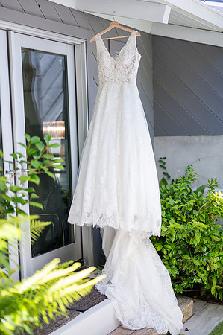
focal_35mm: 50
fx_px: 466
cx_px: 112
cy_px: 168
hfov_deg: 26.9
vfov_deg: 39.6
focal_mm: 50
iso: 250
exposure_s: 1/3200
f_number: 1.2
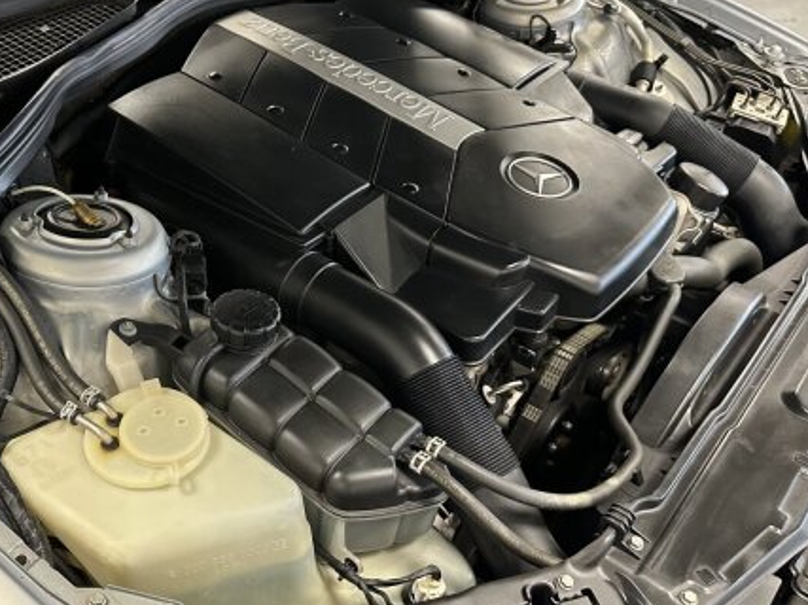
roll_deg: -2.6
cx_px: 274
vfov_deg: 39.6
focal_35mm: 36
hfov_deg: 50.5
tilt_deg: -40.6
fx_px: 840
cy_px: 314
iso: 400
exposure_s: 1/60
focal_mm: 6.86
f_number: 1.78
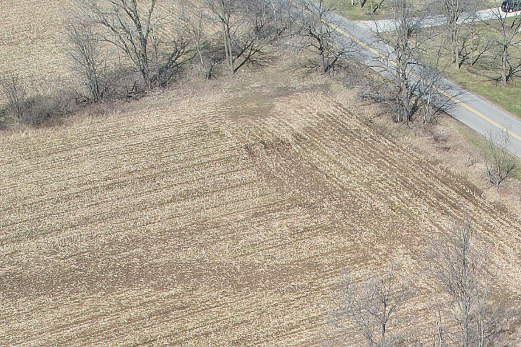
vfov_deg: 15.7
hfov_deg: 25.6
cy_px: 578
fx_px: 1114
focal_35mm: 77
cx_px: 458
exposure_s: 1/2000
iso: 100
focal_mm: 8.38
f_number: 2.8
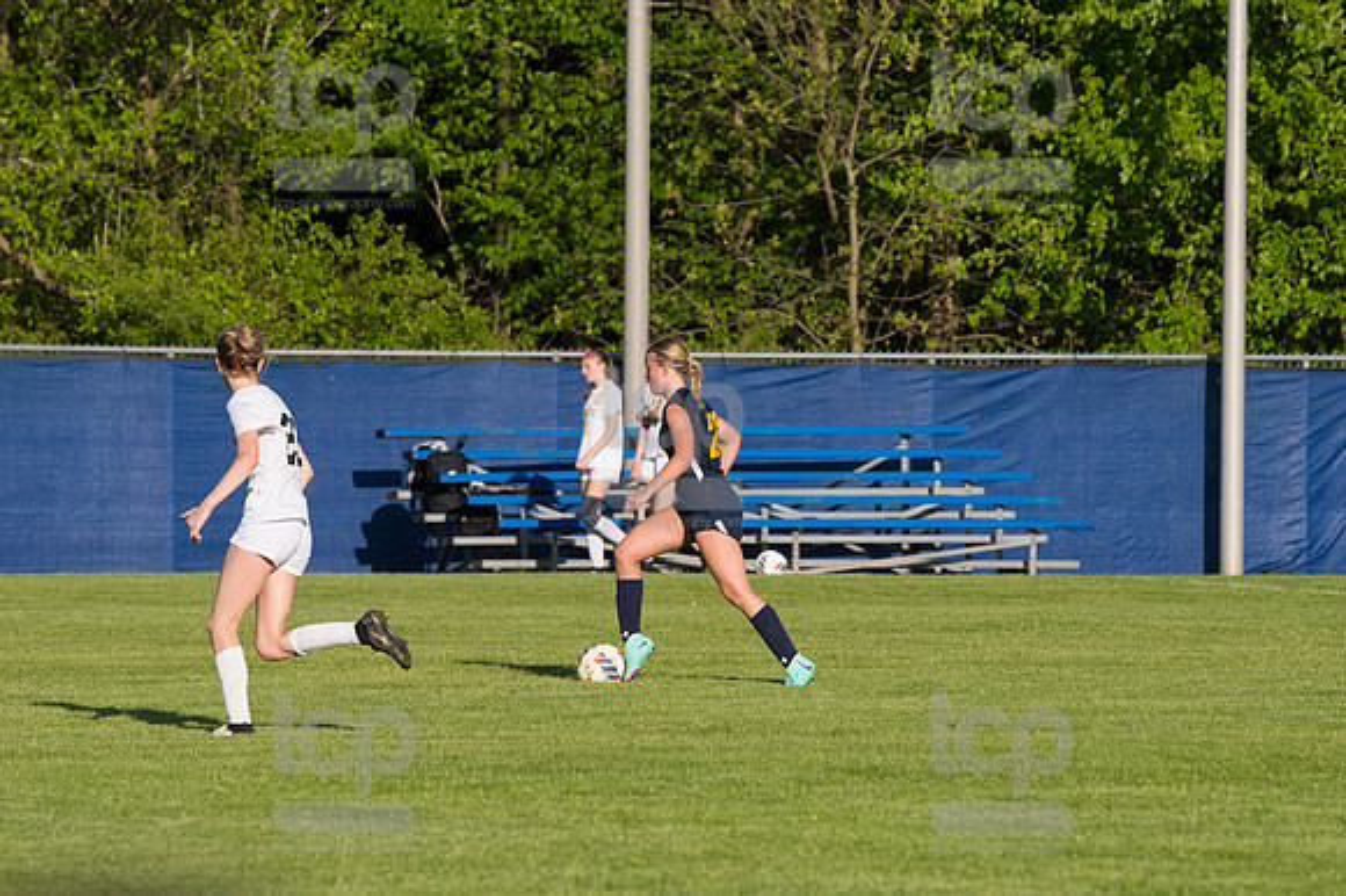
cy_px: 448
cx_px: 673
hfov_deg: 6.9
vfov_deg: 4.6
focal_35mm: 300
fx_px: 11210
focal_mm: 200
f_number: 5.6
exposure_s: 1/1600
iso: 250
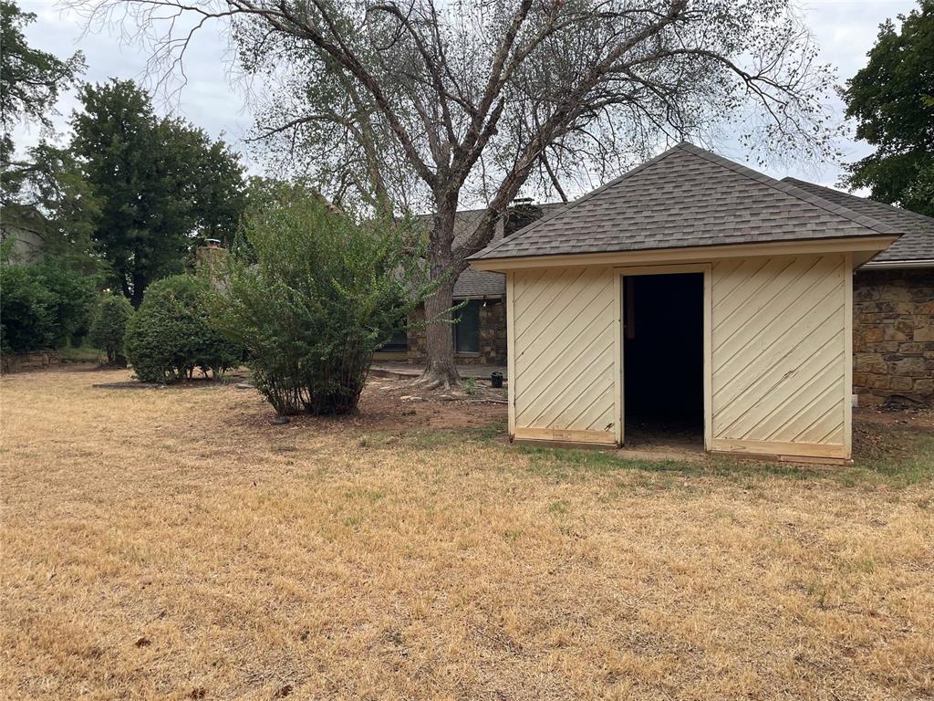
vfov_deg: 53.1
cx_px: 467
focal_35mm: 26
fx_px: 702
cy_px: 350
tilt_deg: -2.4
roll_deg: +1.7
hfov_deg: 67.3
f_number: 1.6
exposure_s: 1/1182
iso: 32
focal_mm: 4.2
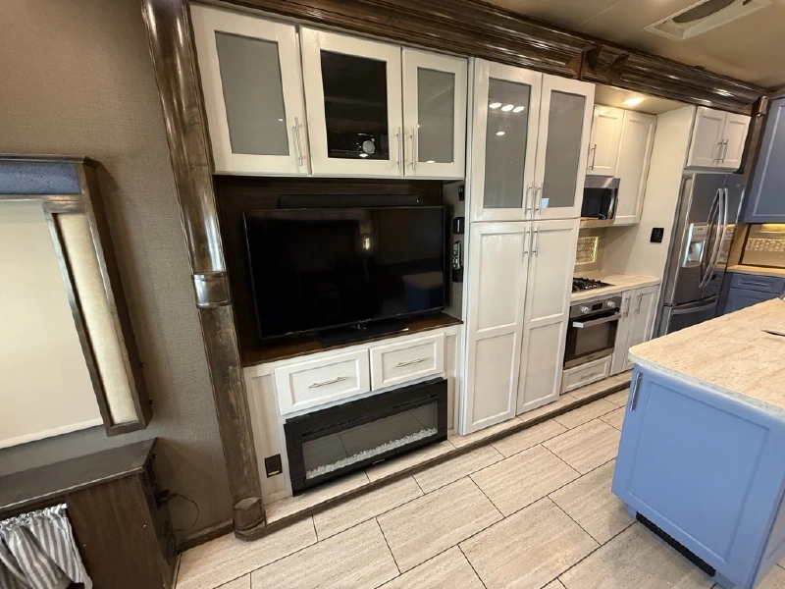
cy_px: 294
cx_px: 392
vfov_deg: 85.7
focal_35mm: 14
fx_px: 317
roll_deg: +2.0
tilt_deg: -14.0
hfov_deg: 102.1
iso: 500
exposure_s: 1/60
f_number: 2.2
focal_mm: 2.22
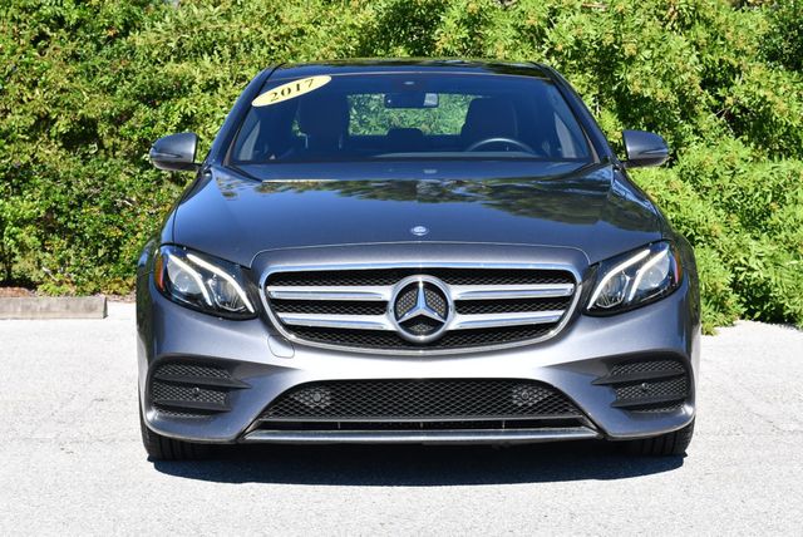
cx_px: 402
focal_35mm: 88
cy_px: 268
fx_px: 1965
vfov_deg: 15.6
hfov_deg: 23.1
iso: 140
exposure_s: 1/250
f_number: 8
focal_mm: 44
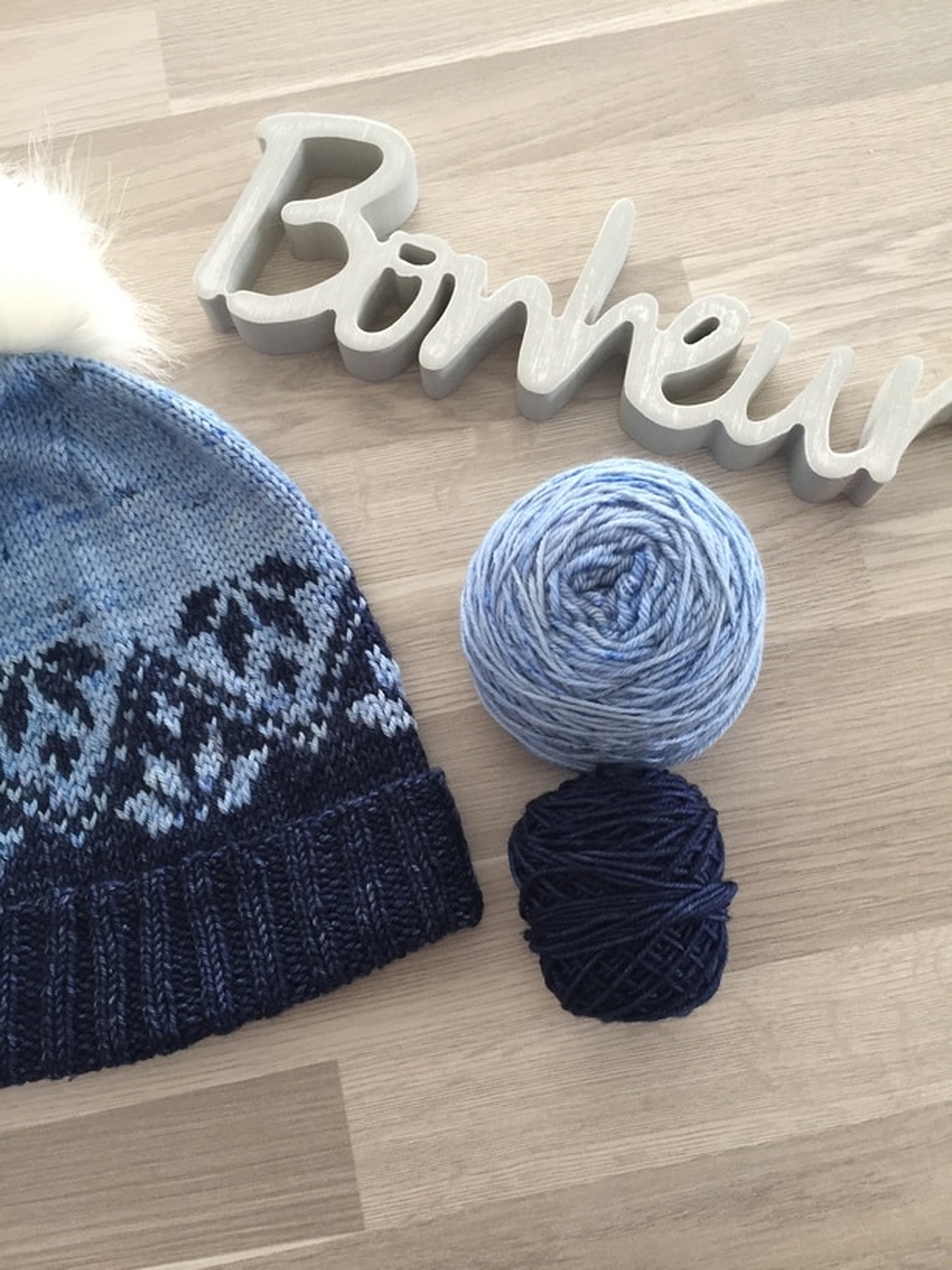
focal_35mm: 29
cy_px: 635
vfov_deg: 61.7
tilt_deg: -77.3
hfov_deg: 48.2
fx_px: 1063
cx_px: 476
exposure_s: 1/33
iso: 64
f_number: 2.2
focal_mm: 4.15
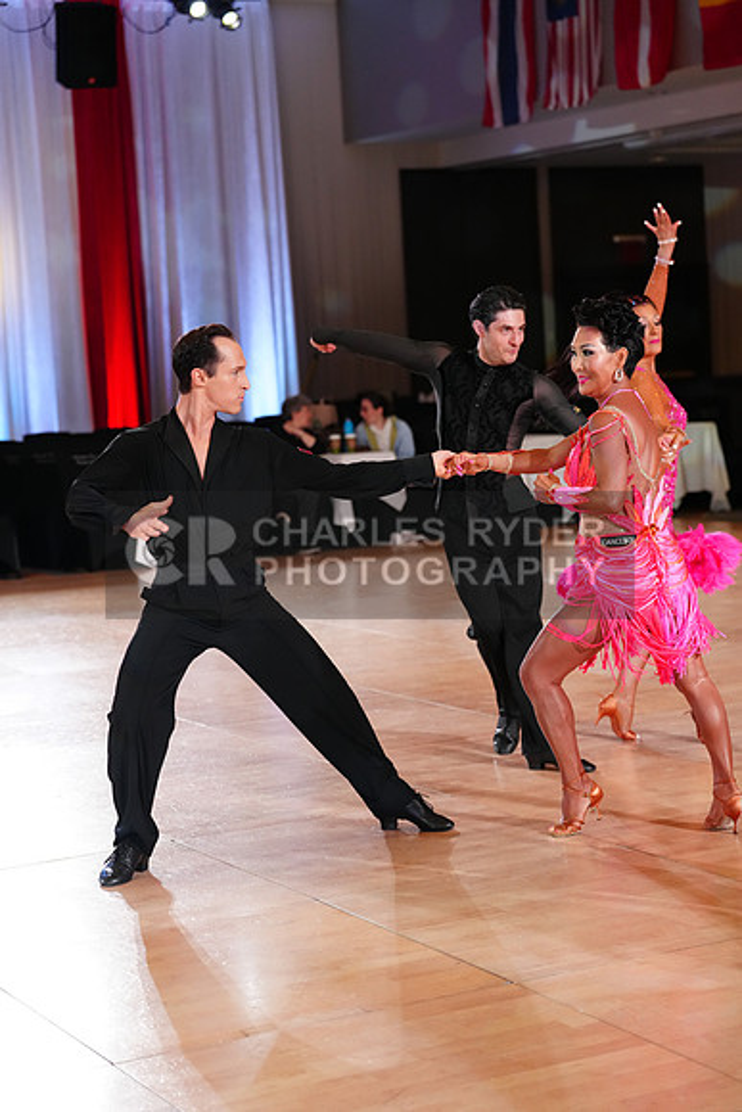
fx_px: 2163
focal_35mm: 70
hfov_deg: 19.5
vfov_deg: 28.8
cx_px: 371
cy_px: 556
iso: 3200
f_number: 3.2
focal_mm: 70
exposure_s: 1/640
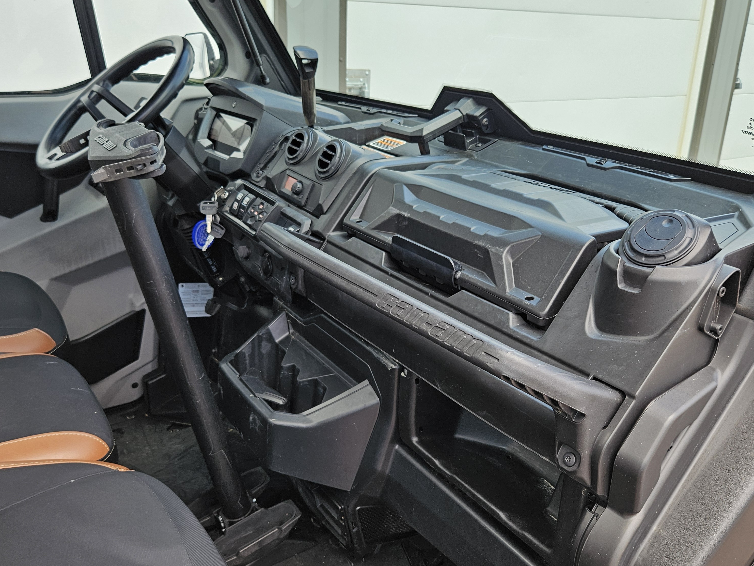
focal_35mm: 31
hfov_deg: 58.3
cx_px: 372
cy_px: 289
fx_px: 675
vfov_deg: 45.4
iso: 50
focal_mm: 5.4
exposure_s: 1/180
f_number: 1.8
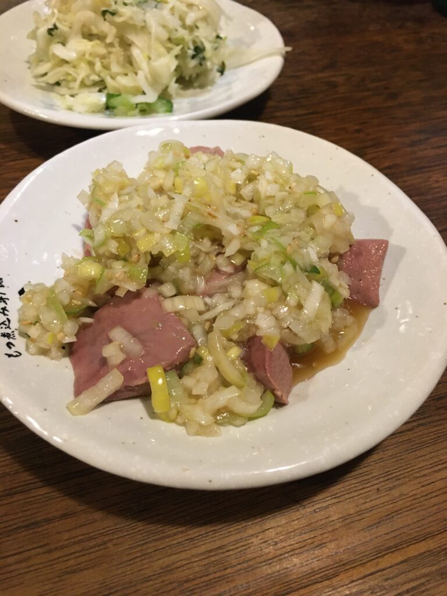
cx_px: 224
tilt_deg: -49.3
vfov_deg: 61.7
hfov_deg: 48.2
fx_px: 499
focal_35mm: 29
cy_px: 298
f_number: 2.2
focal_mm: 4.15
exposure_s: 1/33
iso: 250
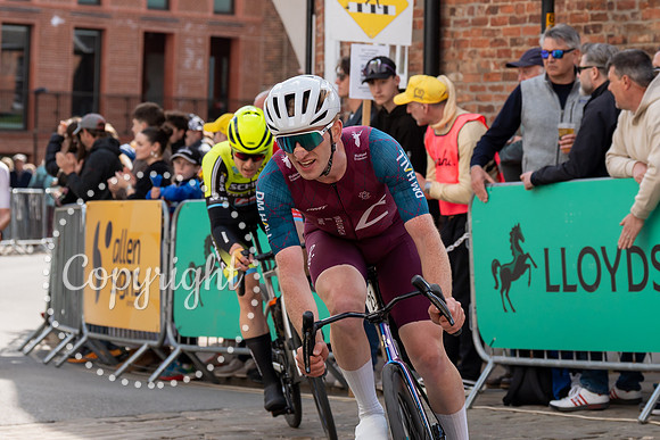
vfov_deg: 8.3
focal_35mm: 165
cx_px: 310
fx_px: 3032
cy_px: 96
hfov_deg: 12.4
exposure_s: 1/1000
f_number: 5
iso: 400
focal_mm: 84
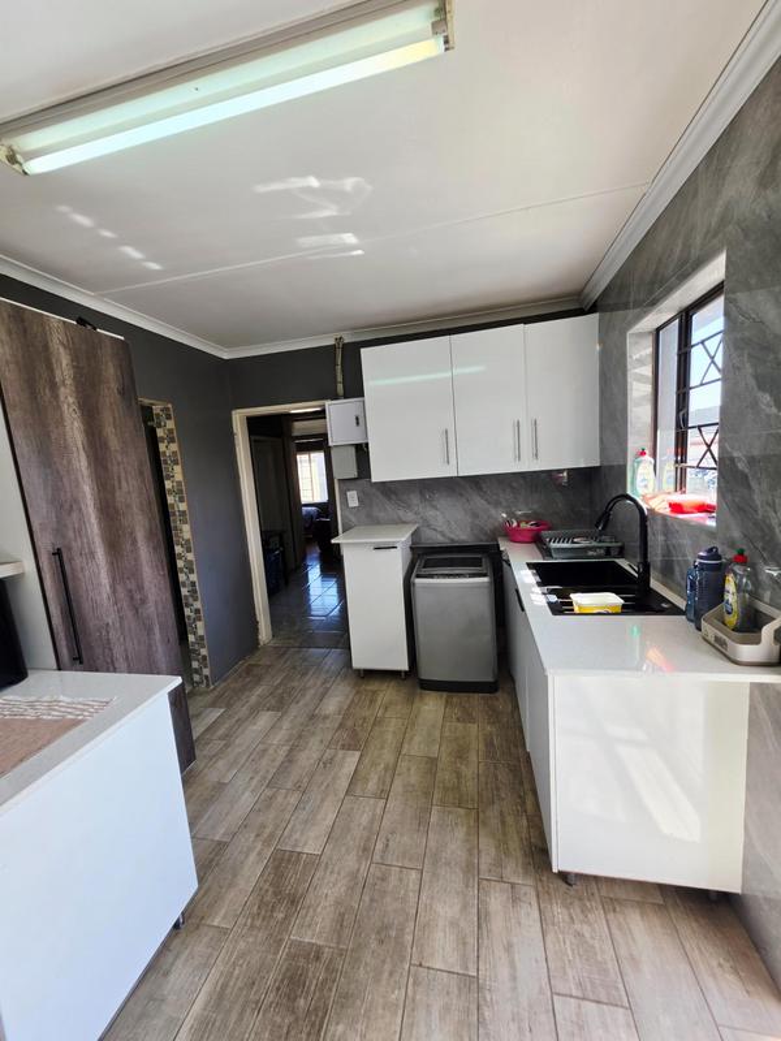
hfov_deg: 89.9
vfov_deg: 106.2
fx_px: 391
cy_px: 520
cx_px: 390
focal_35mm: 13
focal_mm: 2.2
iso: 25
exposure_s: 1/101
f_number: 1.9
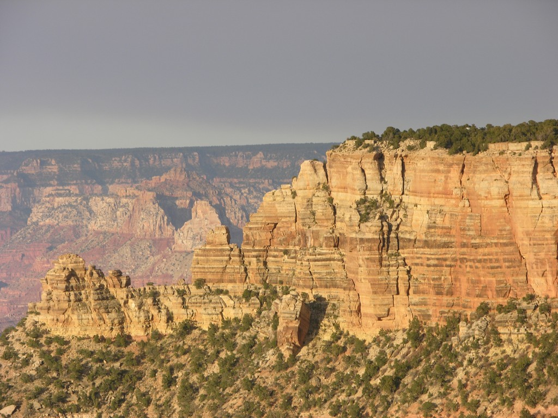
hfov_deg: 11.0
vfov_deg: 8.2
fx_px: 2902
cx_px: 279
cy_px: 209
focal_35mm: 180
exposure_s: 1/188
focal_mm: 44.7
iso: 50
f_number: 5
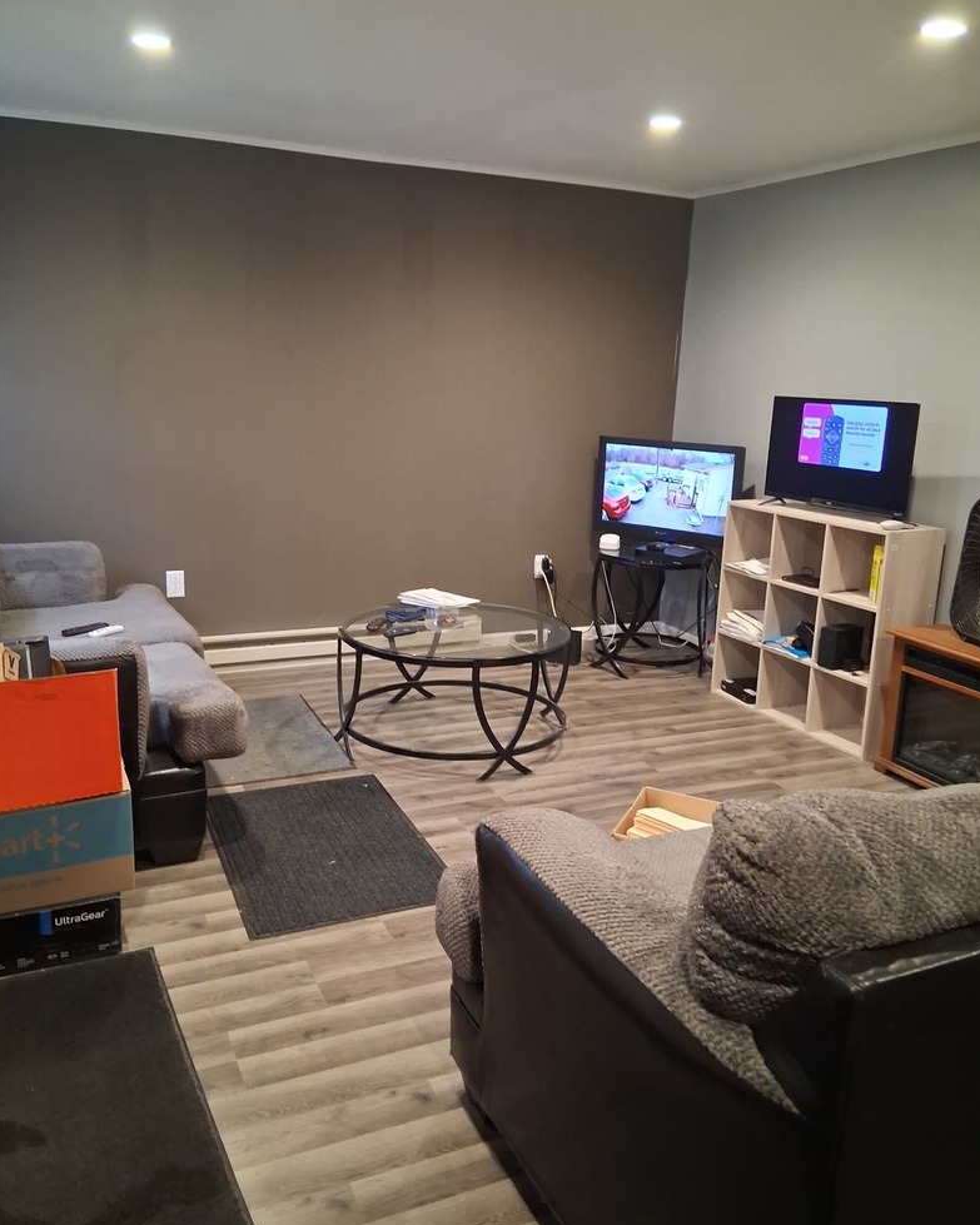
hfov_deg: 51.5
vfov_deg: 62.2
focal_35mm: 28
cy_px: 586
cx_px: 482
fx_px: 1015
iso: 500
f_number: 1.8
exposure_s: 1/30
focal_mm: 3.98
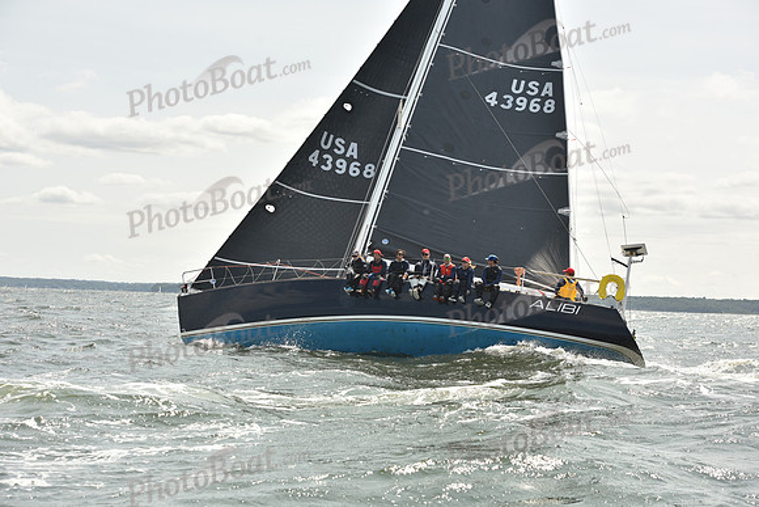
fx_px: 1645
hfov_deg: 26.0
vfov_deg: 17.5
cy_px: 254
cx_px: 380
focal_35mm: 78
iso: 250
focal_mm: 78
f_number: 8
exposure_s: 1/800
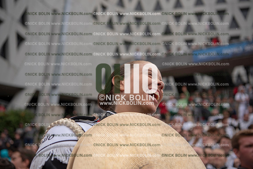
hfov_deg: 39.6
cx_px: 126
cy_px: 84
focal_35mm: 50
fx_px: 351
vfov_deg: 27.0
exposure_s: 1/800
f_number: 3.5
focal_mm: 50
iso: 250
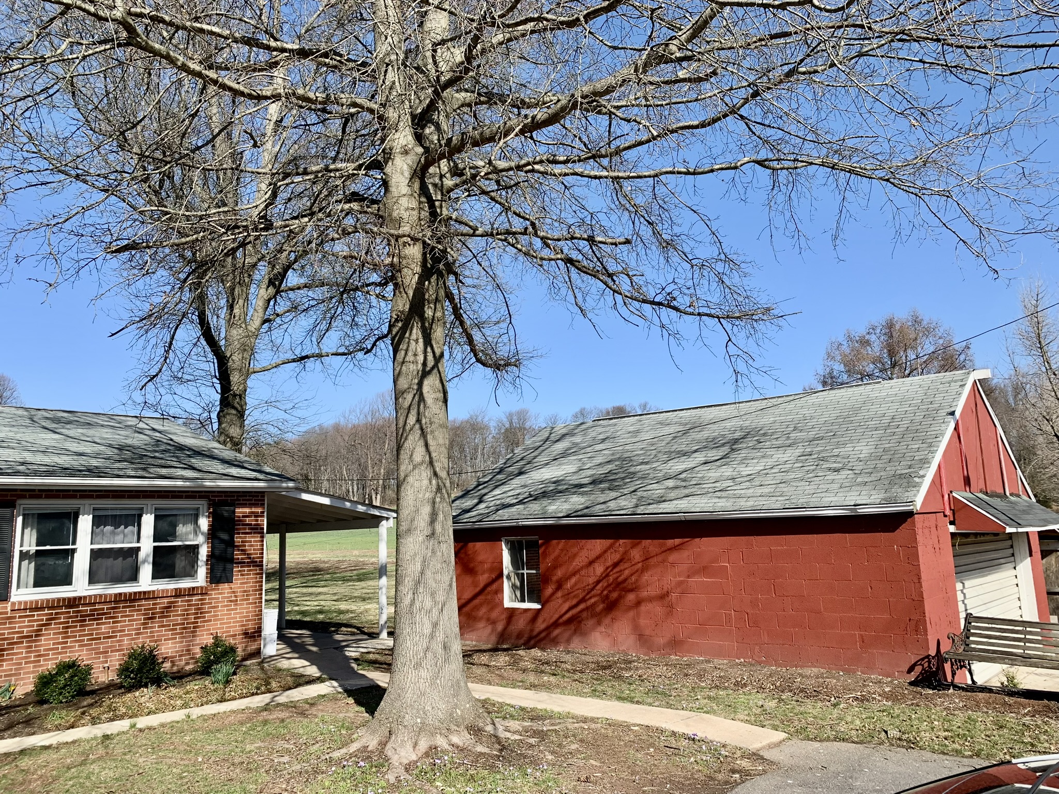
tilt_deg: +9.4
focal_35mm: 26
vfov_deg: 53.1
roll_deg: +2.1
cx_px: 530
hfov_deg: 67.3
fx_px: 795
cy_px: 397
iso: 25
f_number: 1.8
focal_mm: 4.25
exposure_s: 1/1812
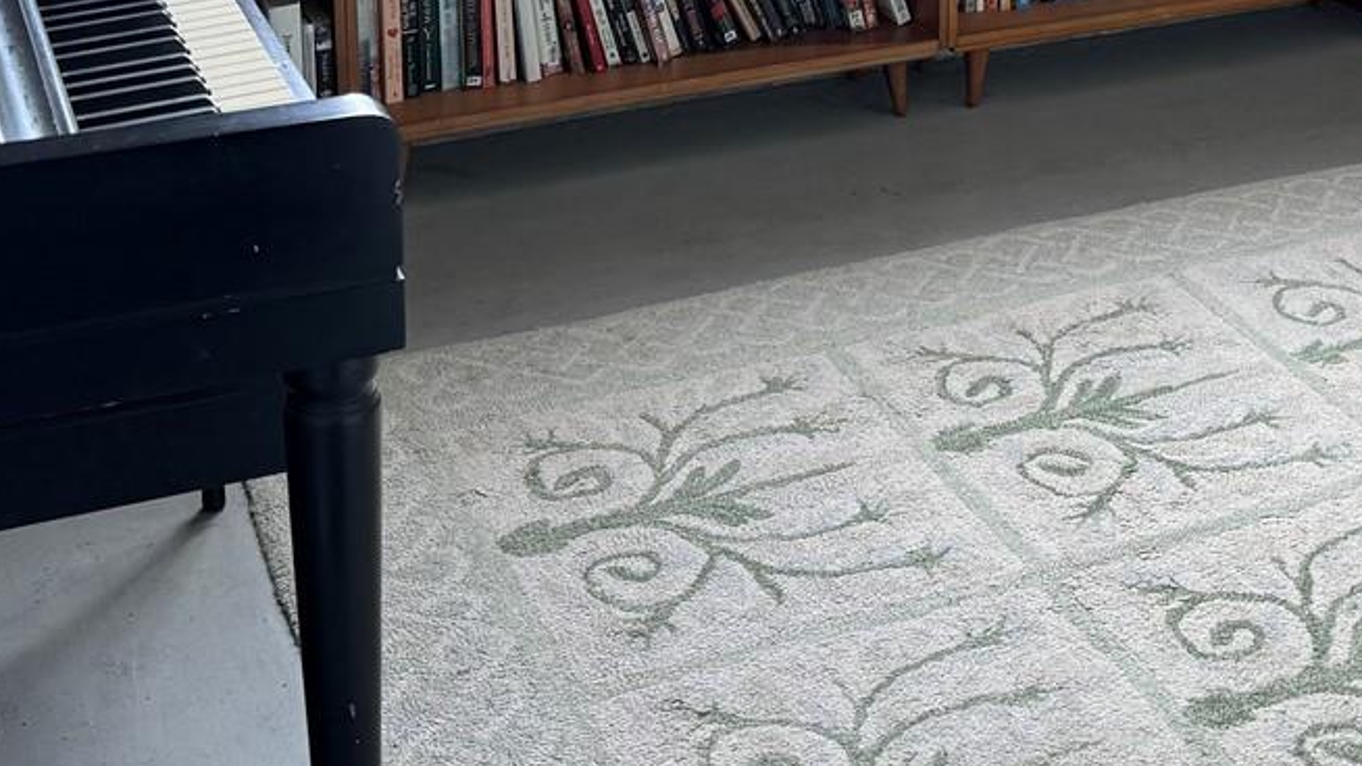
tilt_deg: -12.9
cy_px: -254
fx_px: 2312
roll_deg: -1.2
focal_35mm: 64
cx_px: 989
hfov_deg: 32.3
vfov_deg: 17.5
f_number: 1.78
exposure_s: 1/121
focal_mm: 6.76
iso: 100
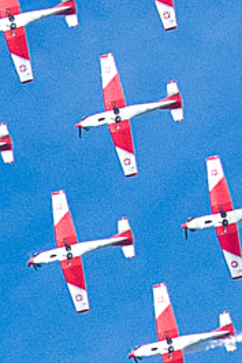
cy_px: 885
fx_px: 8156
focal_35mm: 810
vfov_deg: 2.5
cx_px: -233
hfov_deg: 1.7
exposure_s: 1/1250
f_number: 7.1
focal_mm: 70
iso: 200
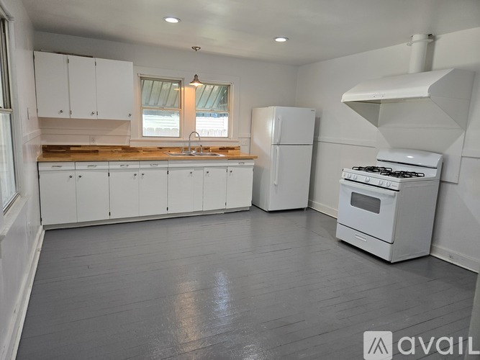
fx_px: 319
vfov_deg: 58.9
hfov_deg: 73.9
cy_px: 180
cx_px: 240
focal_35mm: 23
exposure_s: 1/120
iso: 160
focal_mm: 5.4
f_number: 1.8
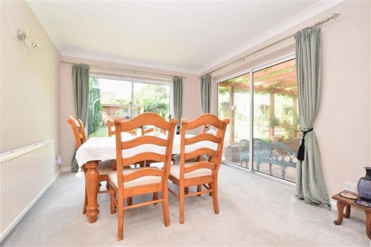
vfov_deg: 77.3
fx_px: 155
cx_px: 186
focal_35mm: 15
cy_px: 124
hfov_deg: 100.4
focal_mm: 10
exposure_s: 1/60
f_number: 11
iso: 400
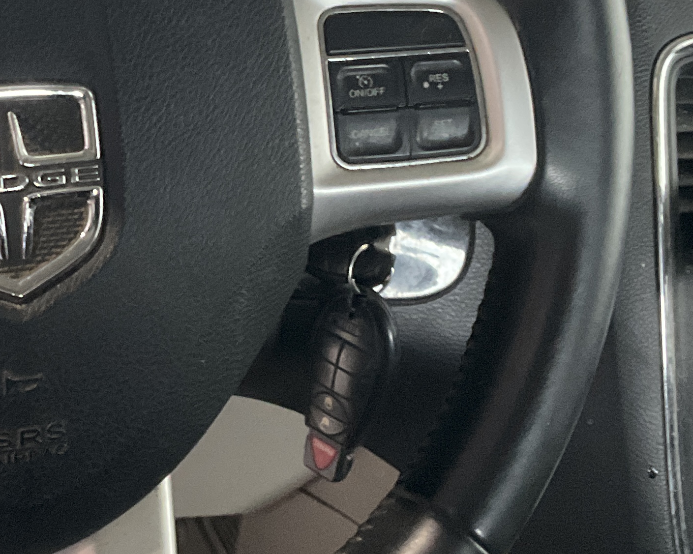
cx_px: 59
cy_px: 128
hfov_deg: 22.9
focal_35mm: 81
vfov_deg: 18.8
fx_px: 1661
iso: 320
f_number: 1.8
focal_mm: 3
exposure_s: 1/41
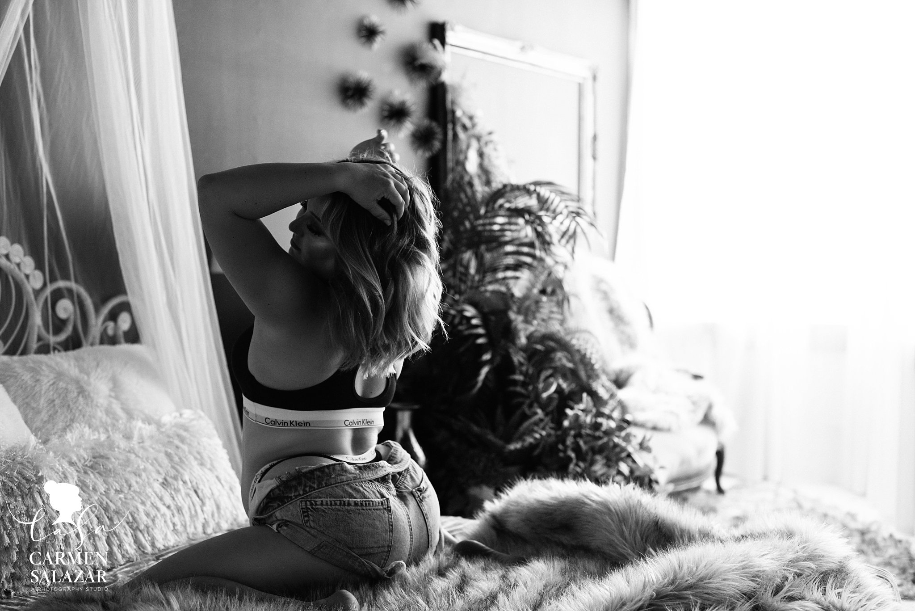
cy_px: 306
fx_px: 1271
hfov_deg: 39.6
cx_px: 458
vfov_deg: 27.0
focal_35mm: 50
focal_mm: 50
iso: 800
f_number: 2.8
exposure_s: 1/125
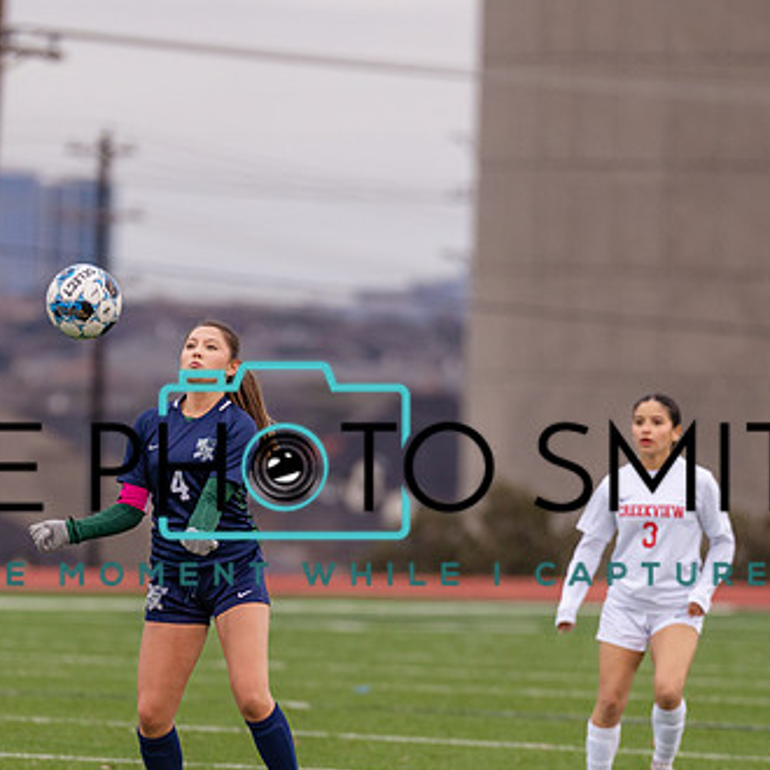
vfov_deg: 3.6
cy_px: 582
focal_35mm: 492
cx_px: 232
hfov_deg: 3.6
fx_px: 12382
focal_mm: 200
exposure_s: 1/1250
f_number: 2.8
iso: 400
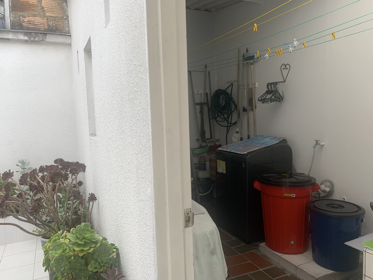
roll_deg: +2.6
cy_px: 140
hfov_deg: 67.3
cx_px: 186
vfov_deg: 53.1
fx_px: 280
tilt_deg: -4.0
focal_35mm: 26
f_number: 1.8
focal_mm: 4.25
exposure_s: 1/345
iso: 25
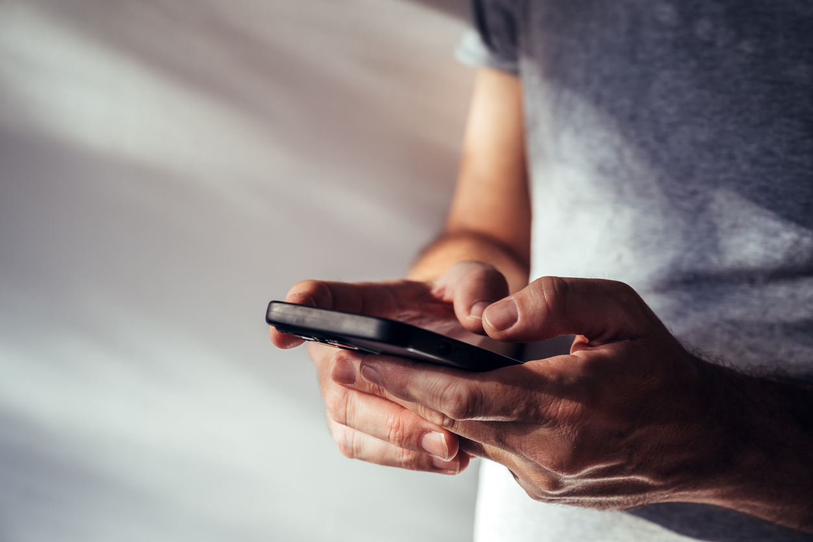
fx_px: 1581
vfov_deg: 19.5
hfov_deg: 28.8
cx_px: 406
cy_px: 271
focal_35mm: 70
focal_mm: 70
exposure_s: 1/80
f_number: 5
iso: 280
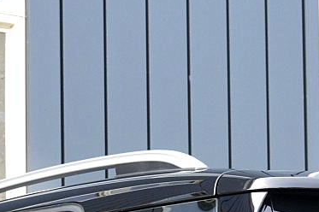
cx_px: 185
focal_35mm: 196
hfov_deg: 10.5
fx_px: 1735
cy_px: 430
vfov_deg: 6.8
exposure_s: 1/80
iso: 400
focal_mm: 30
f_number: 8
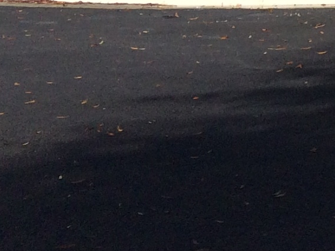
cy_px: -395
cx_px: 893
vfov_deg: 8.1
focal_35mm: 167
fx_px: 1616
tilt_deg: +6.5
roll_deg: +0.5
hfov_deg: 9.9
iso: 32
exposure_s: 1/2564
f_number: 2.2
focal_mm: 4.15
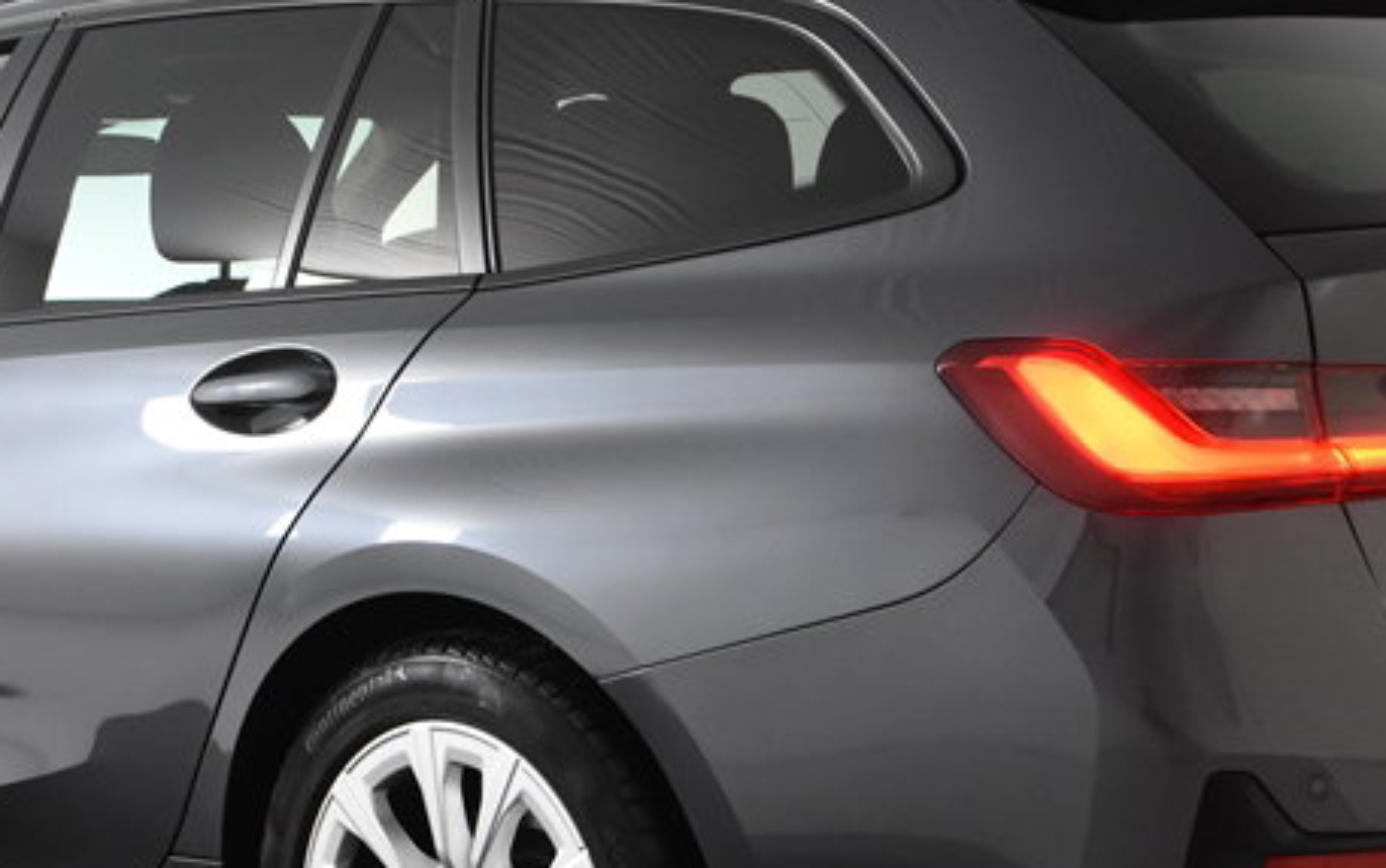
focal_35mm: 89
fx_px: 3363
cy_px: 533
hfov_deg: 23.2
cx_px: 543
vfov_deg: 14.7
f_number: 4.5
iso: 1600
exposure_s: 1/80
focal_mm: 26
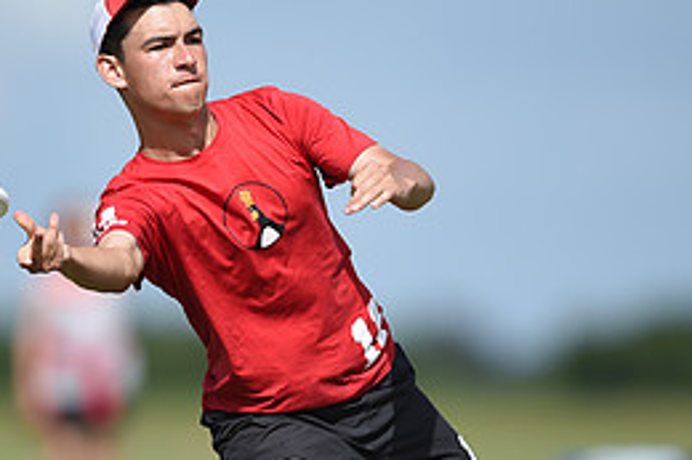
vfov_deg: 1.5
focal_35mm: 893
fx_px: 17154
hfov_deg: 2.3
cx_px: 256
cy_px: 210
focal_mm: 400
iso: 100
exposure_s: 1/2500
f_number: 2.8
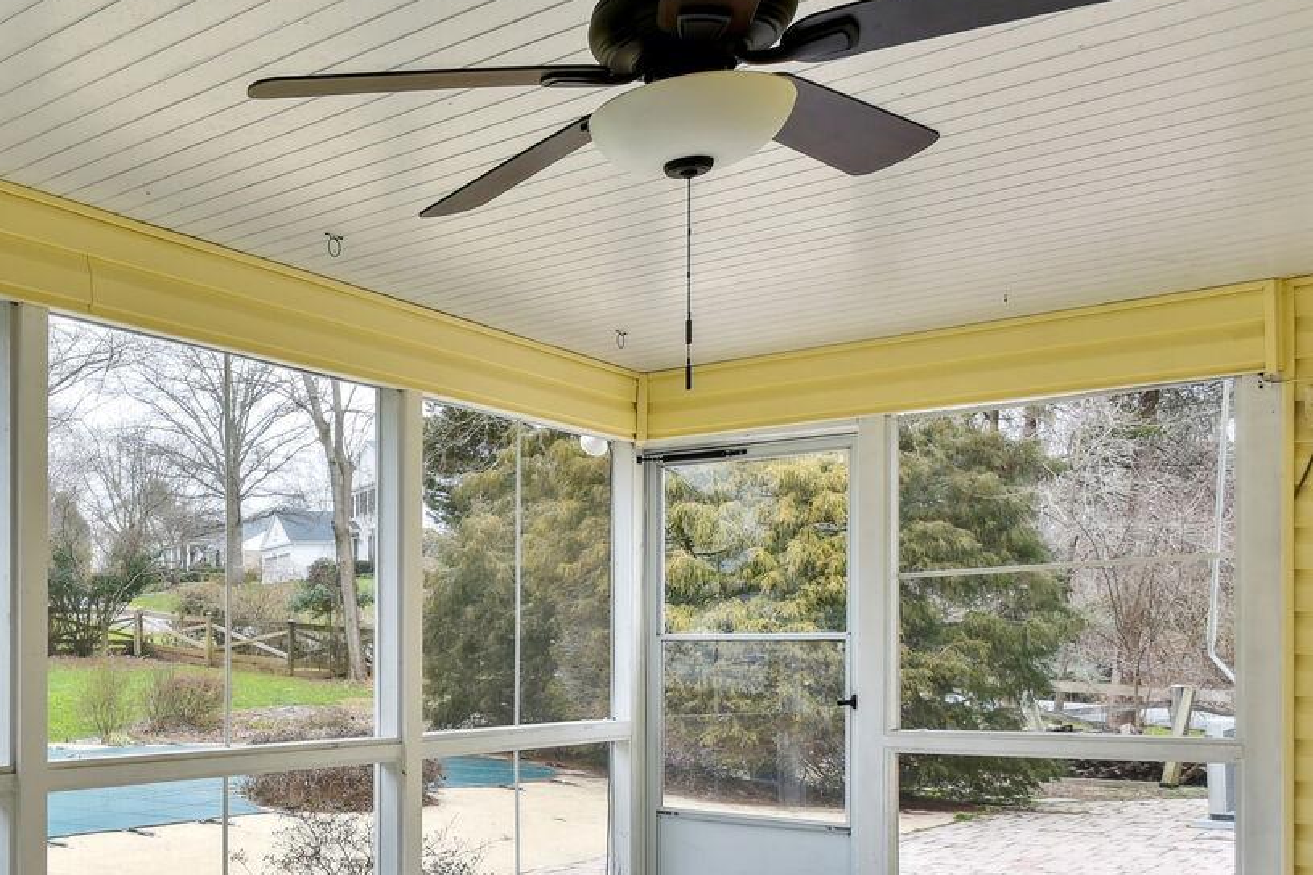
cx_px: 0
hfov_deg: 45.0
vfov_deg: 36.1
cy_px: 645
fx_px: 1313
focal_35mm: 36
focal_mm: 17
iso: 200
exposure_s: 1/30
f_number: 8
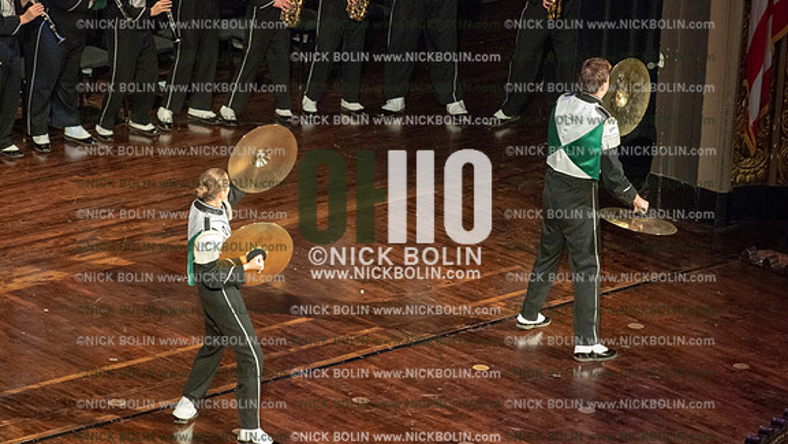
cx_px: 395
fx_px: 4619
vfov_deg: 5.5
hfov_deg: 9.8
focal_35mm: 221
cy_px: 214
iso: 8000
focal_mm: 210
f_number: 5.6
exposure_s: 1/200
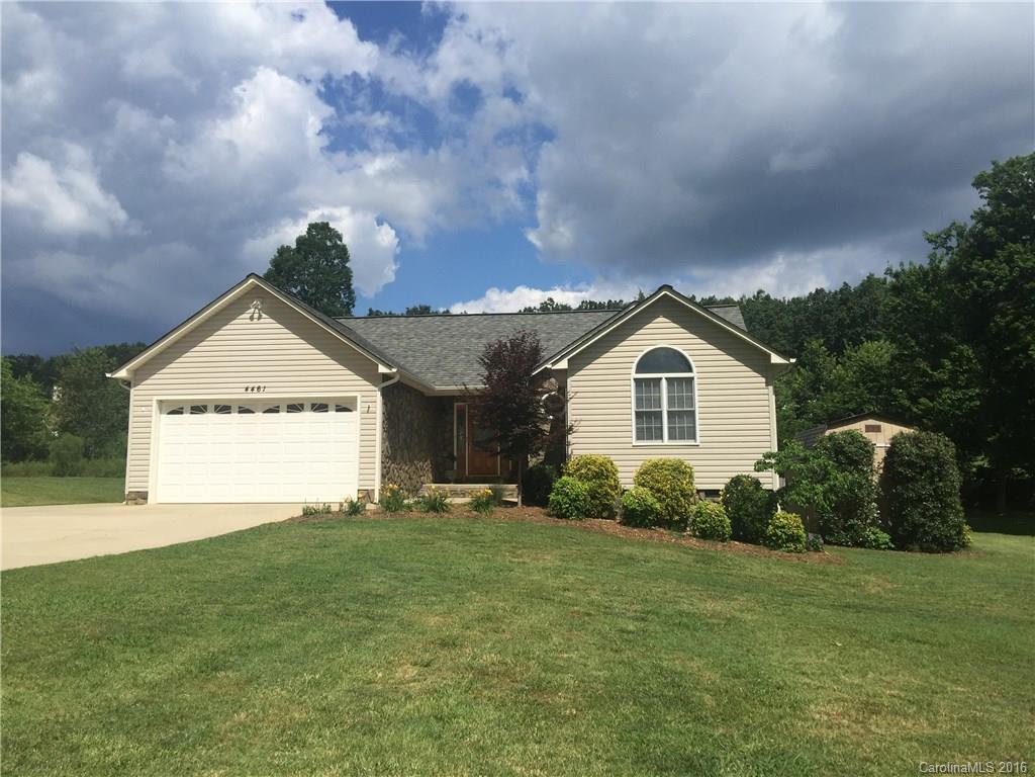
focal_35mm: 29
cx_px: 518
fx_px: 867
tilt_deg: +7.2
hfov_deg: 61.7
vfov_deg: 48.2
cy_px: 388
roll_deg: -1.1
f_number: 2.2
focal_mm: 4.15
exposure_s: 1/3300
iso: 32
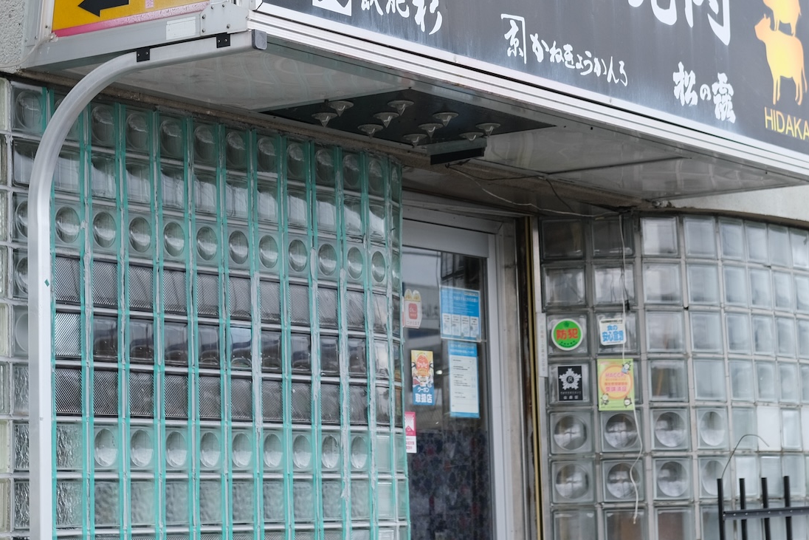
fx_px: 2225
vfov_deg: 13.8
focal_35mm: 99
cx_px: 416
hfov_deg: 20.6
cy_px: 113
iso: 320
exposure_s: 1/300
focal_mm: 35
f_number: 3.6
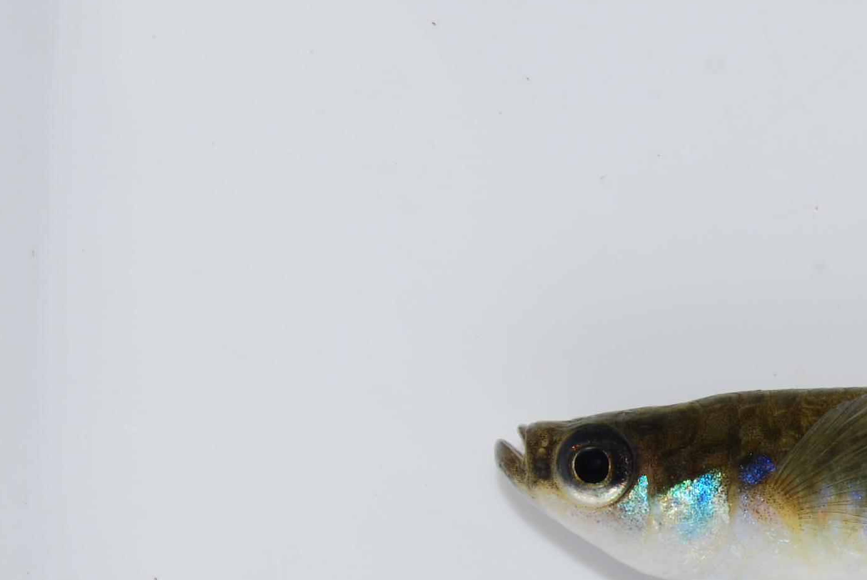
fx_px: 5556
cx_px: 1048
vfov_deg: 6.0
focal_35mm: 230
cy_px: 554
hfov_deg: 8.8
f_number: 13
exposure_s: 1/200
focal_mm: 55
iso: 100
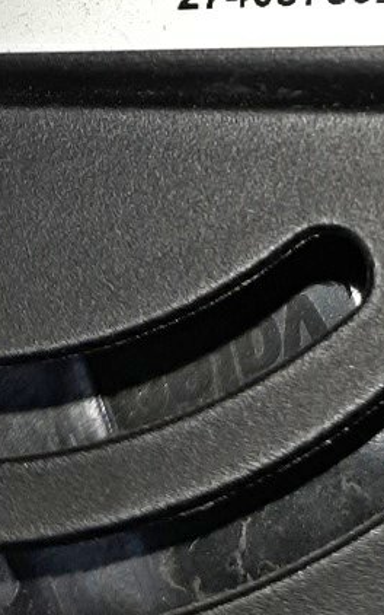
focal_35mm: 94
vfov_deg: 20.6
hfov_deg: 13.5
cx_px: 468
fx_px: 1573
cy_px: -131
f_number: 1.7
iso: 40
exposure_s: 1/118
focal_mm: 3.93
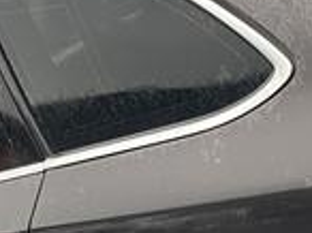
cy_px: 207
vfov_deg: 12.9
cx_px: 288
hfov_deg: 17.0
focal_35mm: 114
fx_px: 1026
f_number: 1.6
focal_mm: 4.2
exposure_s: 1/80
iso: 125
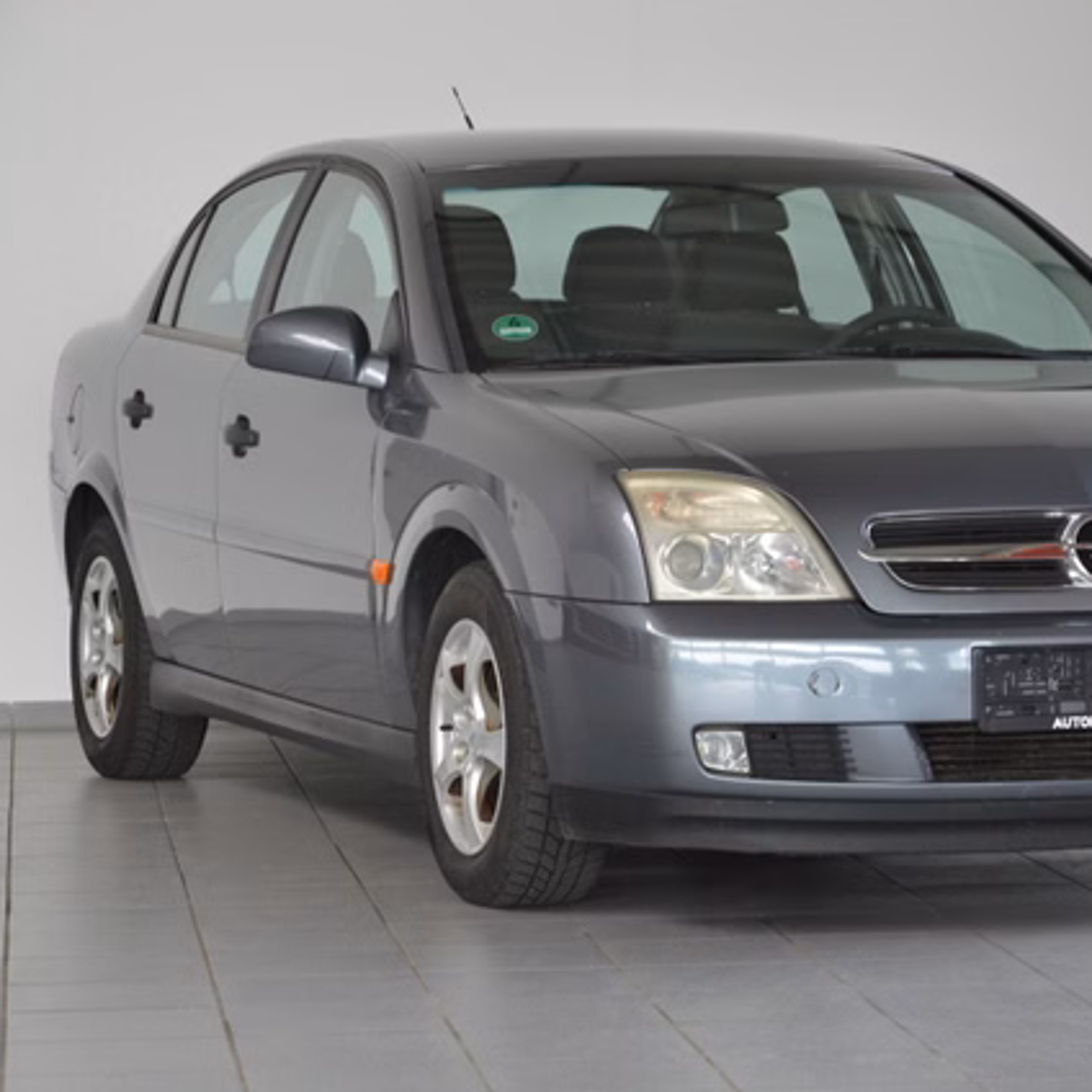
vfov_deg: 13.7
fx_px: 4533
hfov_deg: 13.7
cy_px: 546
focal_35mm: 127
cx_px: 755
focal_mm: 66
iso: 400
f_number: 5.3
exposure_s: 1/80
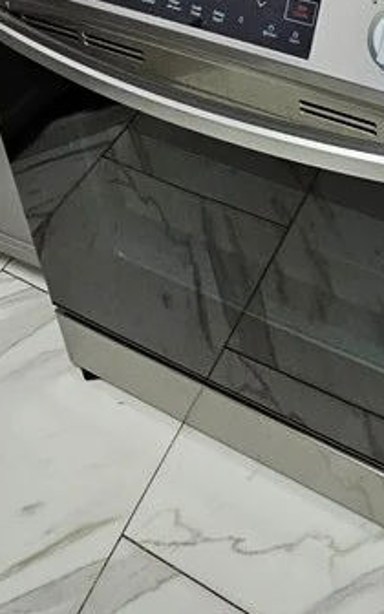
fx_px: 703
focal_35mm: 42
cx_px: 360
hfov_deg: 29.1
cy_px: -188
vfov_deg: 33.8
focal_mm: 2.2
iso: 320
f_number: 2.2
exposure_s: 1/40
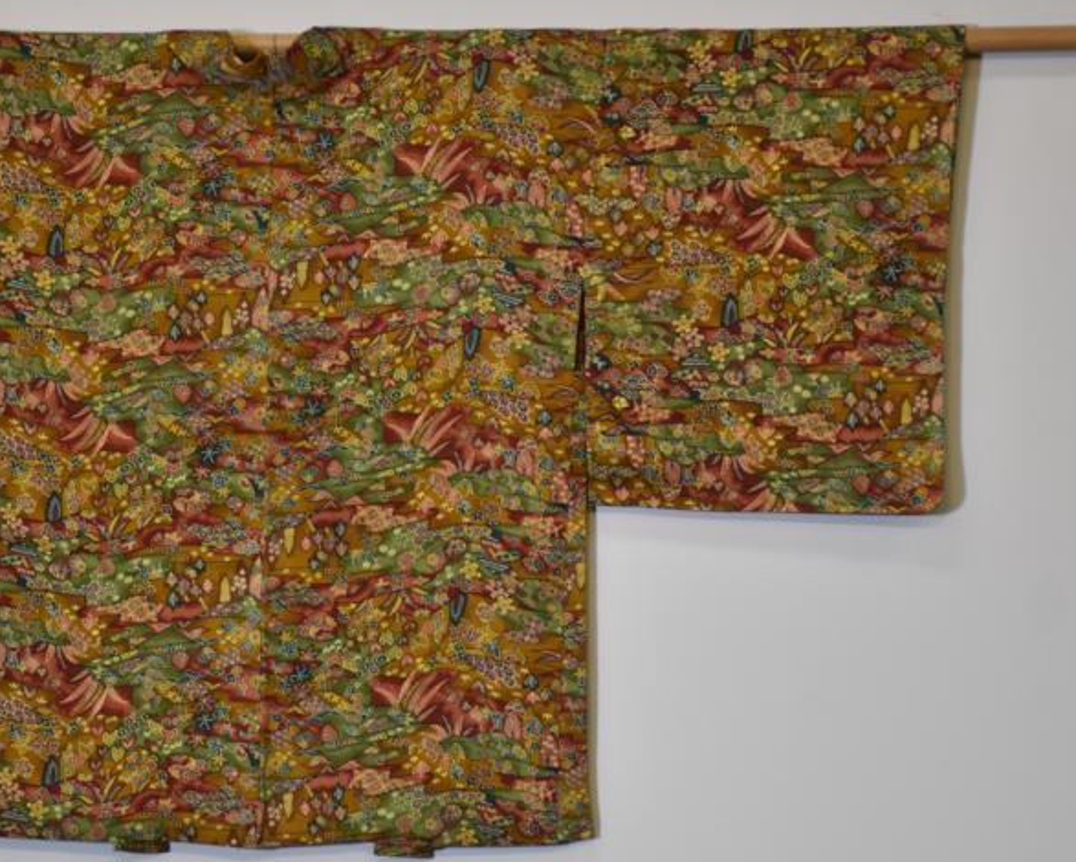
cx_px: 286
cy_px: 469
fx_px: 4141
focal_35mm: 130
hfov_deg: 14.8
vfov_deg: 11.9
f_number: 4.8
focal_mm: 50
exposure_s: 1/60
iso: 400
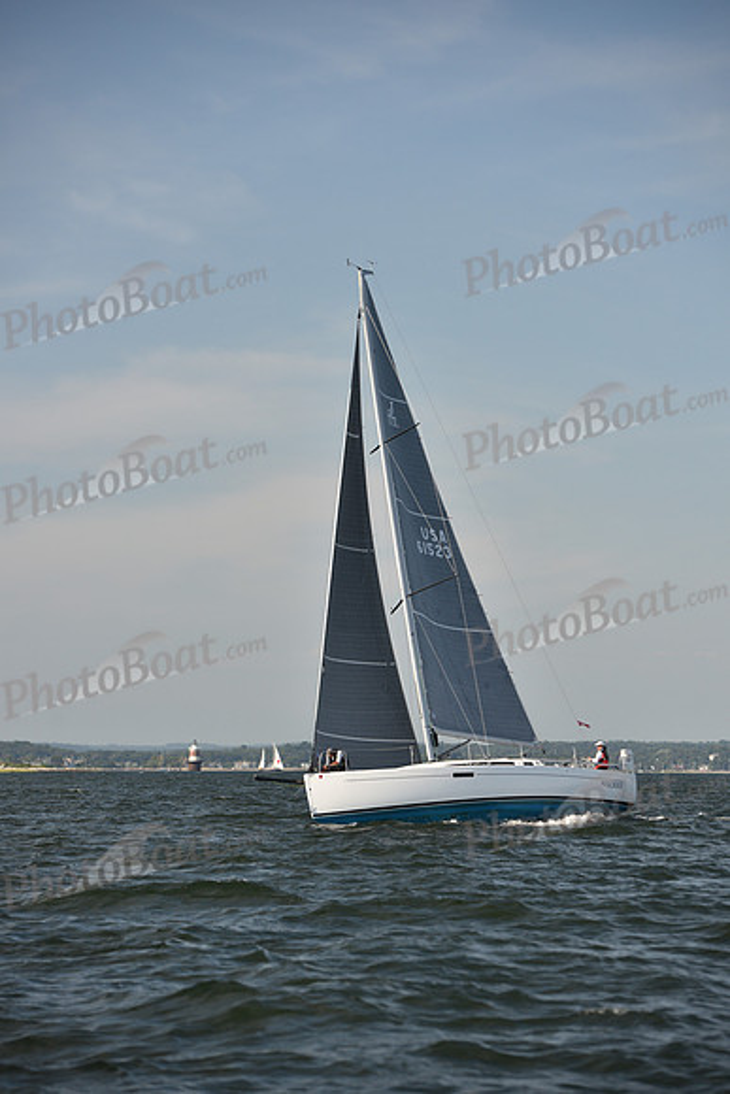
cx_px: 365
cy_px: 547
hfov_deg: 10.6
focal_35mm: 130
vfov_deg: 15.8
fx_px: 3951
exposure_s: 1/800
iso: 250
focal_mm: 130
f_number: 4.5
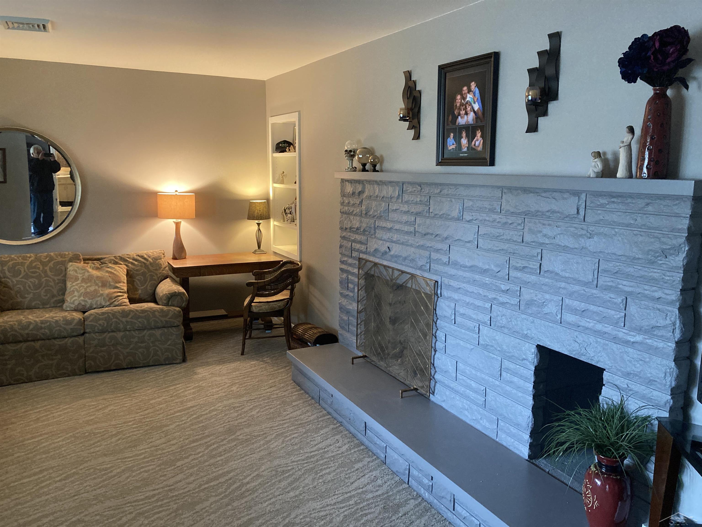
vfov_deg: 49.7
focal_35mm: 28
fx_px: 568
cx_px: 351
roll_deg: -0.9
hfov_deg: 63.4
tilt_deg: -9.7
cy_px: 264
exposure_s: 1/40
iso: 320
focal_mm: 3.99
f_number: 1.8
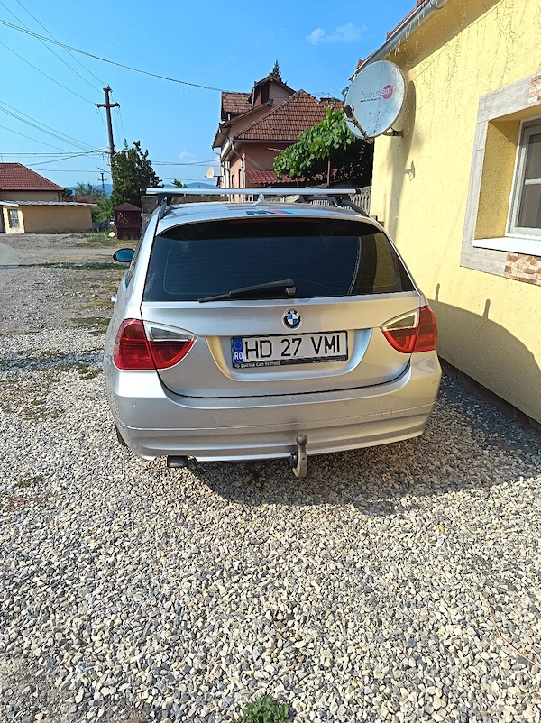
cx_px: 270
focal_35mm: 24
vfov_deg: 71.6
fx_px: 501
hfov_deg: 56.7
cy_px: 362
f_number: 1.75
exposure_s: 1/625
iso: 117
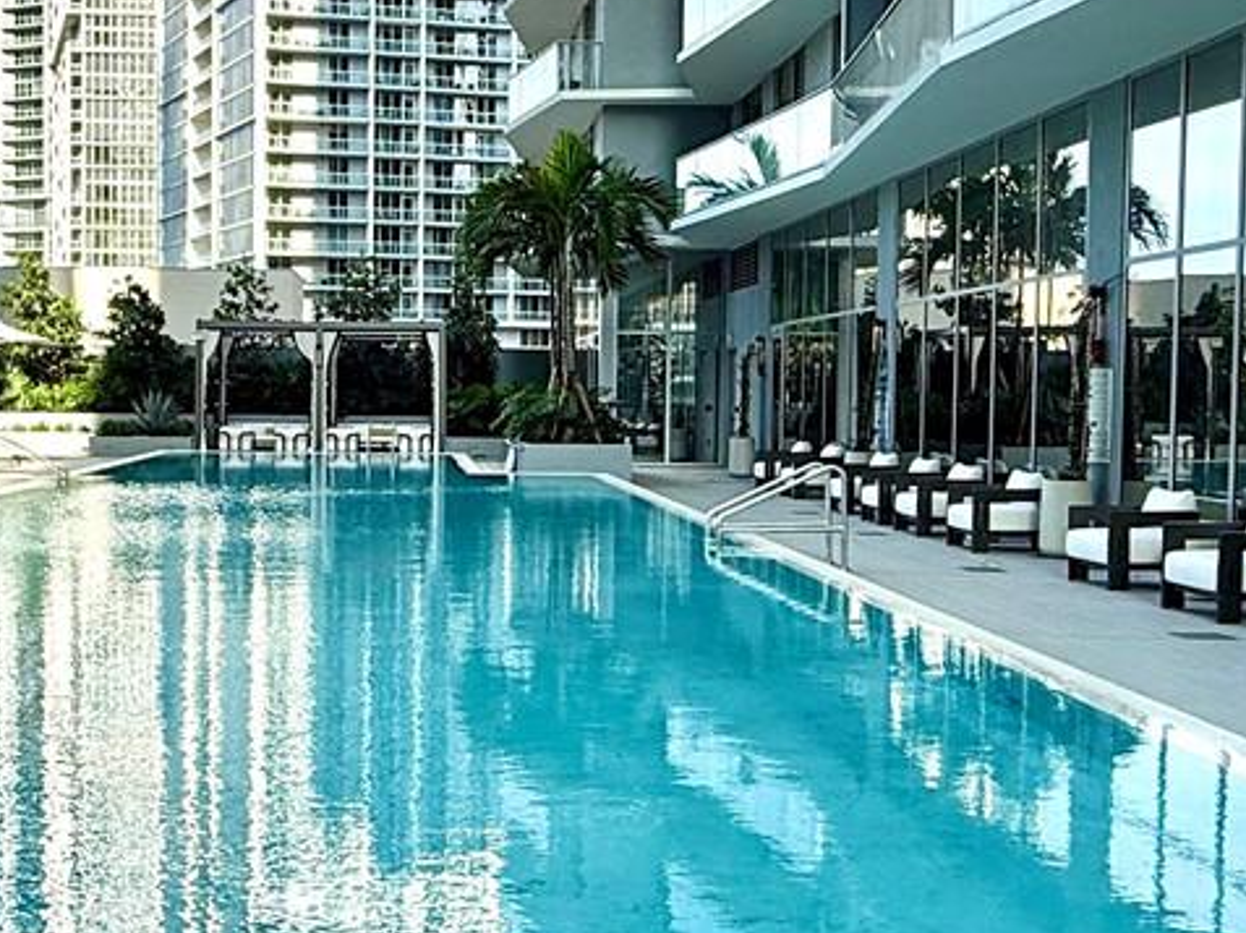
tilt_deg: -2.4
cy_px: 481
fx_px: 1690
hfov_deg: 39.9
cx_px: 400
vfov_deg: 30.8
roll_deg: -0.6
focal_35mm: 47
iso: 50
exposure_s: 1/901
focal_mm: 2.22
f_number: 2.2
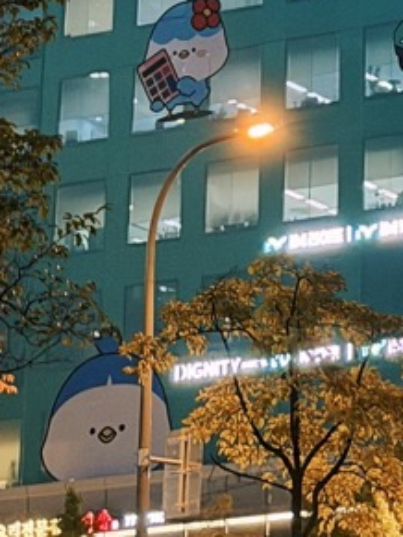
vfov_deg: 9.2
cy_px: -231
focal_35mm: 211
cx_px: 551
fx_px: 3278
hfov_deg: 7.0
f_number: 1.78
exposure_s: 1/30
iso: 400
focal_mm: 6.76
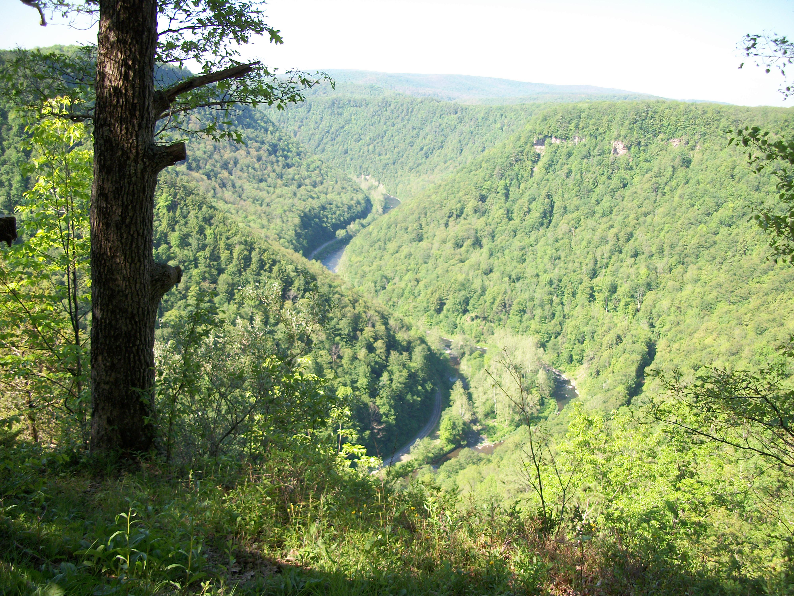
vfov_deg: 44.2
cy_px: 298
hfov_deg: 56.8
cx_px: 397
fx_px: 734
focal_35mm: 32
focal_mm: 5.7
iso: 80
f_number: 2.9
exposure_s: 1/320
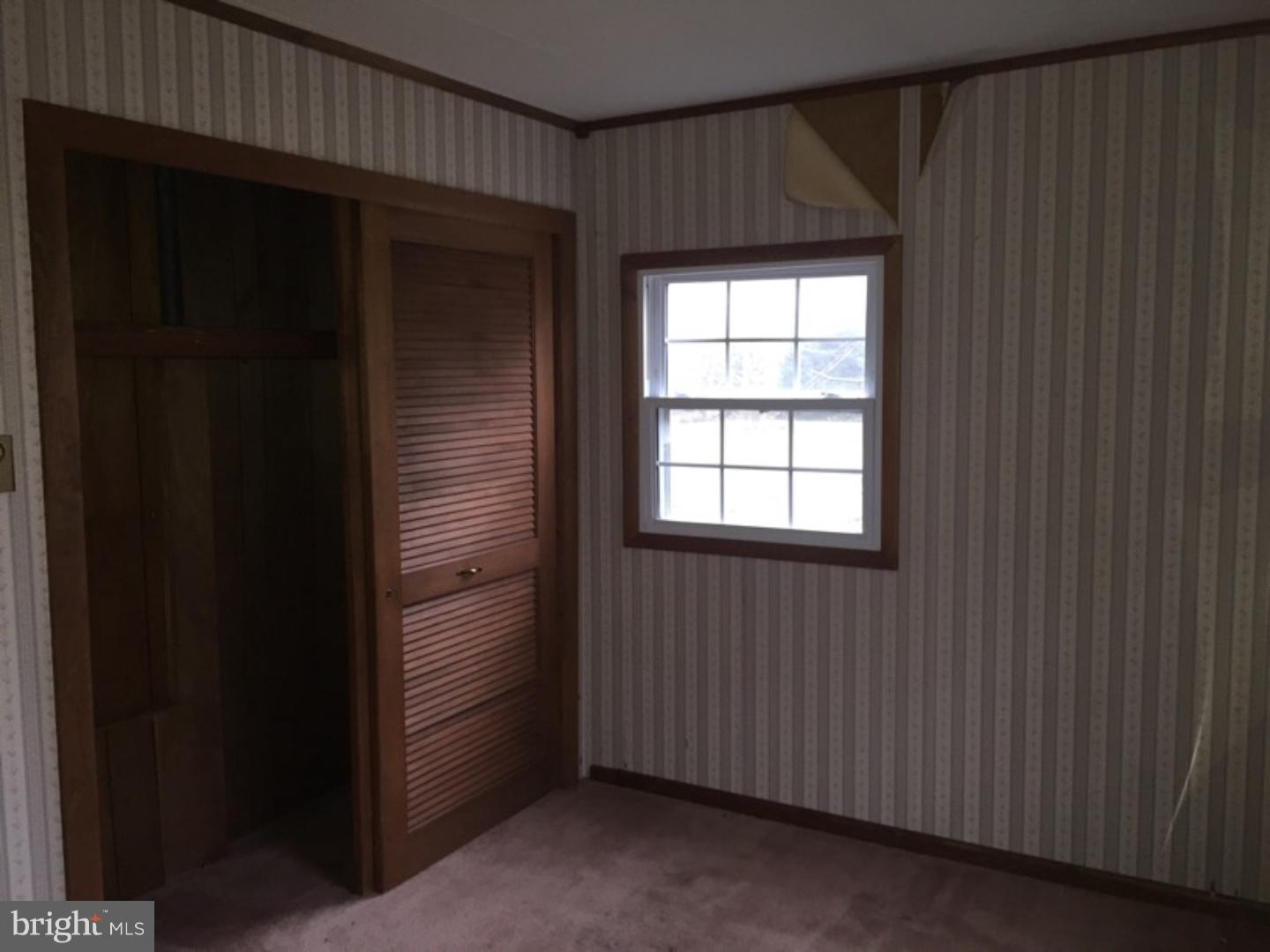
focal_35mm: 29
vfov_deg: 48.2
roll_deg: +0.8
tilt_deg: -5.3
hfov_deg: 61.7
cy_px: 476
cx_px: 635
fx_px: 1064
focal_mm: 4.15
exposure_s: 1/20
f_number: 2.2
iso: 160
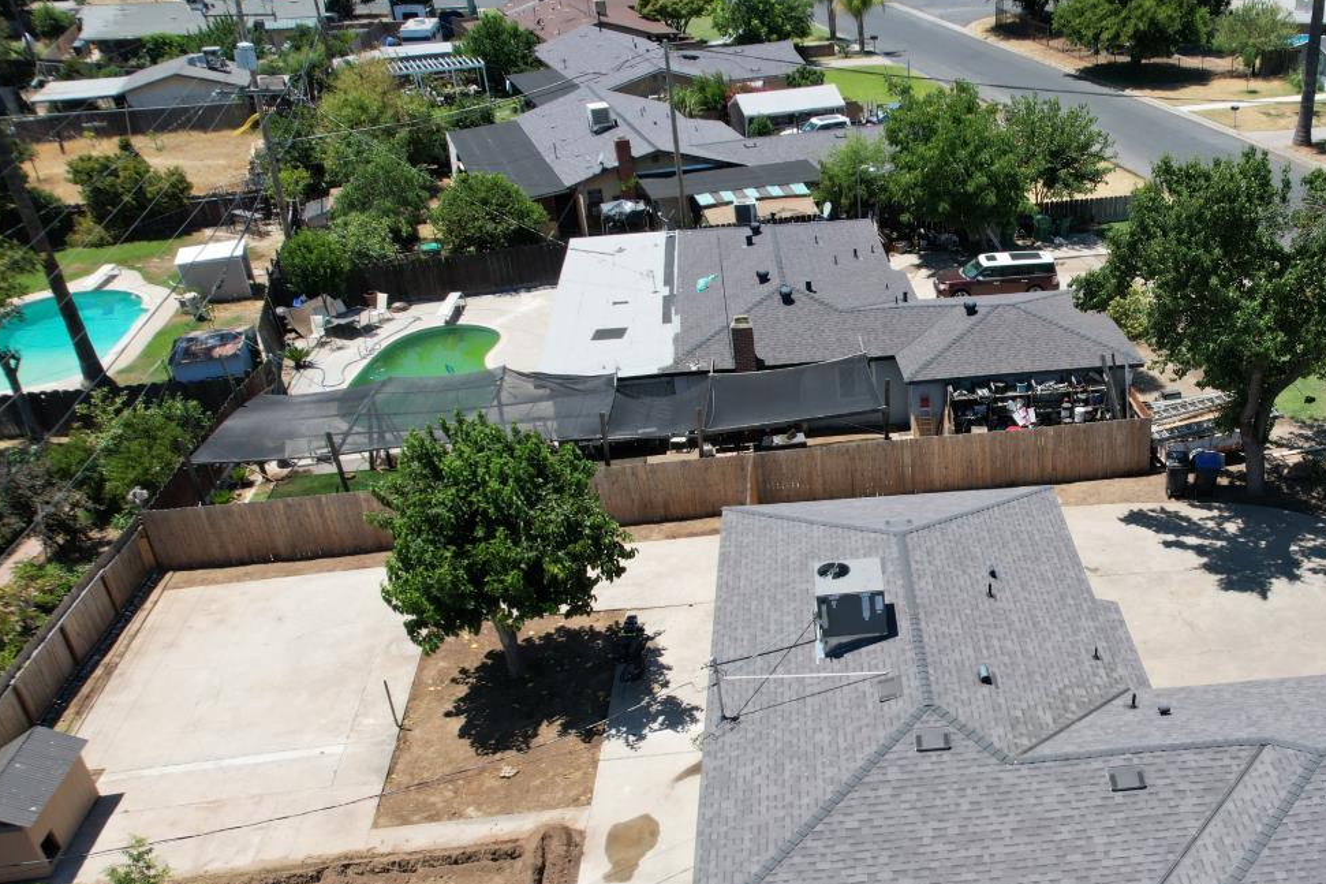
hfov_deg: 53.4
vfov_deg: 38.6
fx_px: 1252
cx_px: 990
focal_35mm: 34
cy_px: 560
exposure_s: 1/2000
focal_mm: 8.38
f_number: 2.8
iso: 130
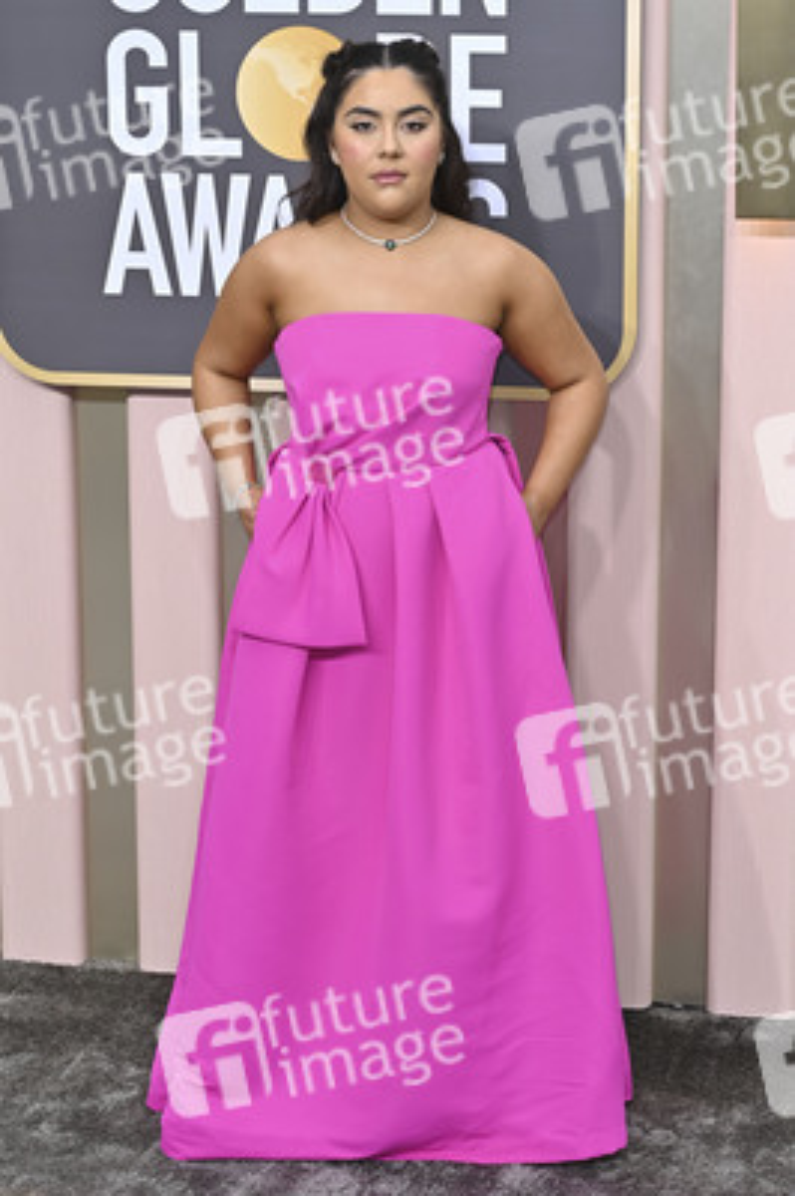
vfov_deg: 26.0
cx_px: 398
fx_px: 2588
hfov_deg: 17.5
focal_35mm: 78
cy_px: 598
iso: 320
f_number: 8
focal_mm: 78
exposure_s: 1/200
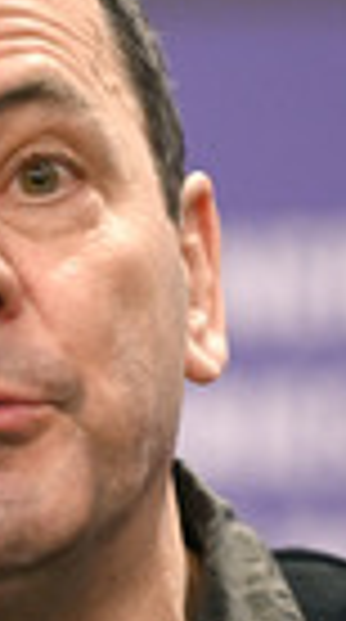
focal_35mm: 686
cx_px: -61
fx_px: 11258
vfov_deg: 3.2
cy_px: 459
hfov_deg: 1.8
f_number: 2.8
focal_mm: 200
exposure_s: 1/1250
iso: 4000
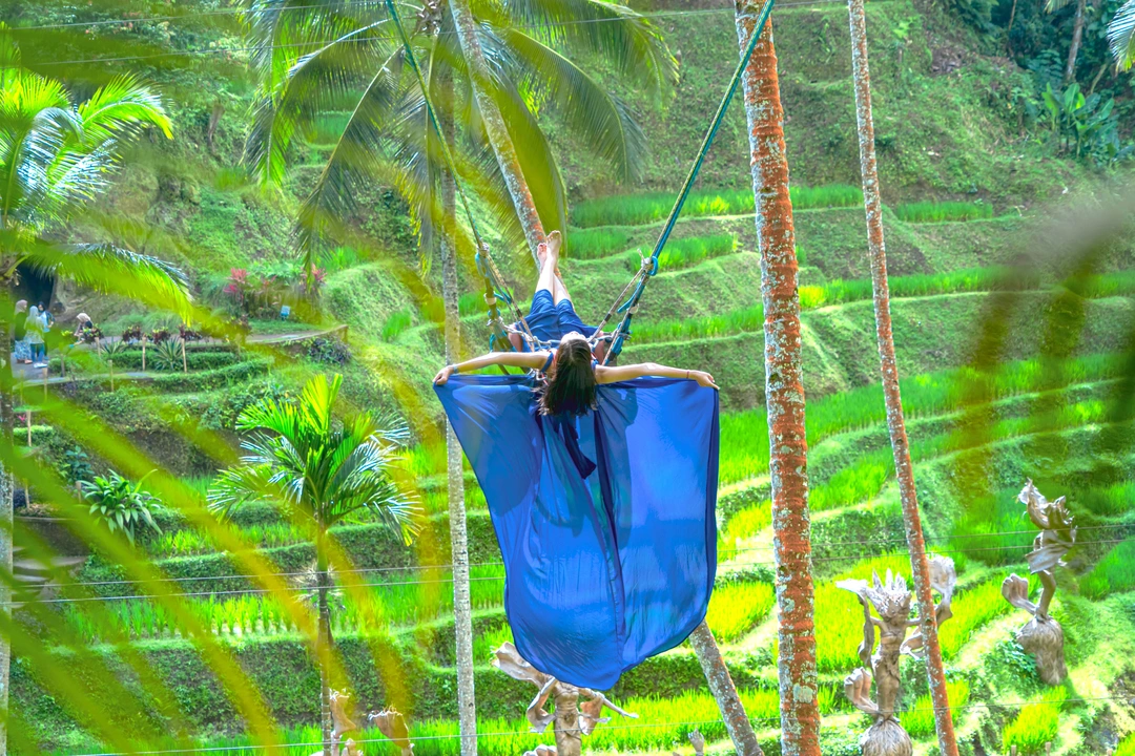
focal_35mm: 98
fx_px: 3089
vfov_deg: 14.0
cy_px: 378
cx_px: 568
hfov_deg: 20.8
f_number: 8
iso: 160
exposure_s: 1/125
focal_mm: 98
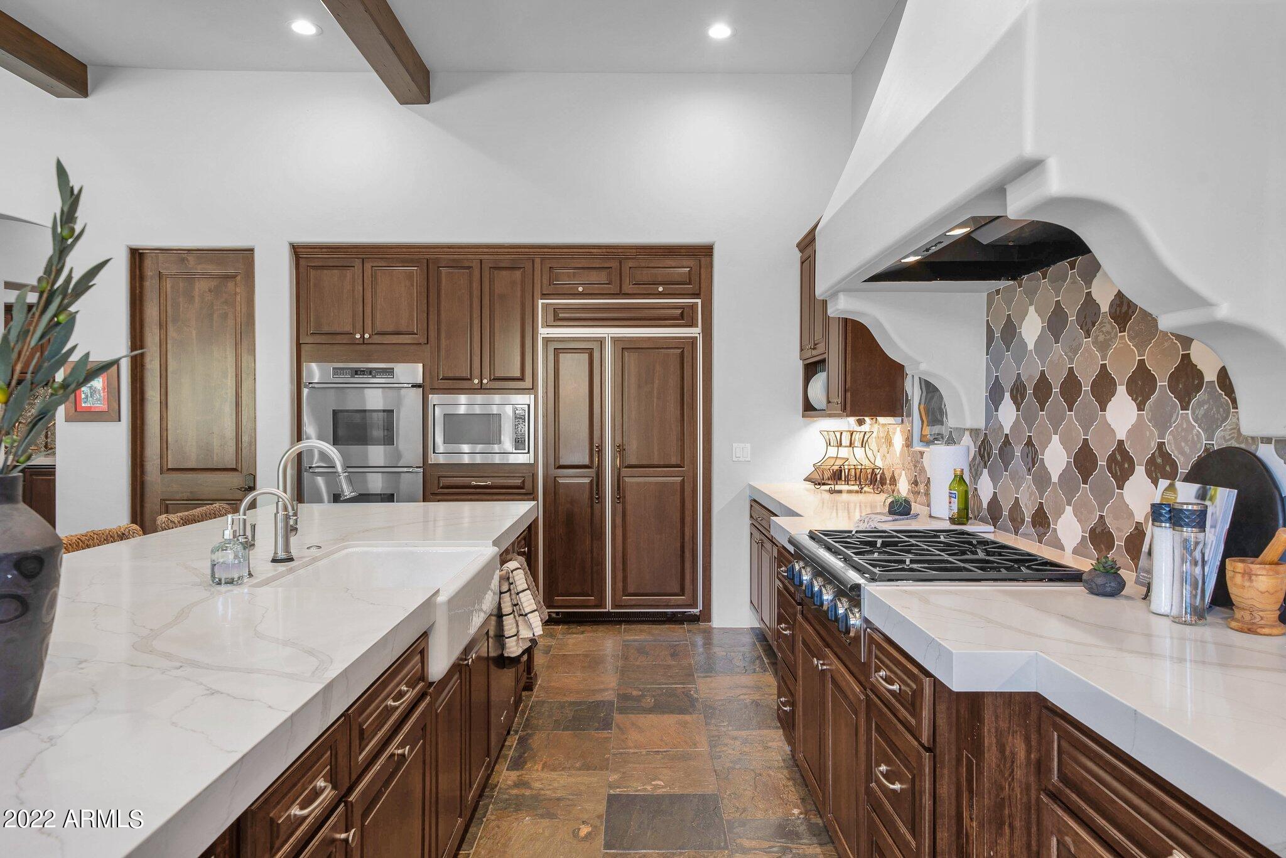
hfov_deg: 73.7
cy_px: 429
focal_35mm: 24
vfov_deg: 53.2
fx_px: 858
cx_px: 643
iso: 80
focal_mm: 24
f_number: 9
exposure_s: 1.3
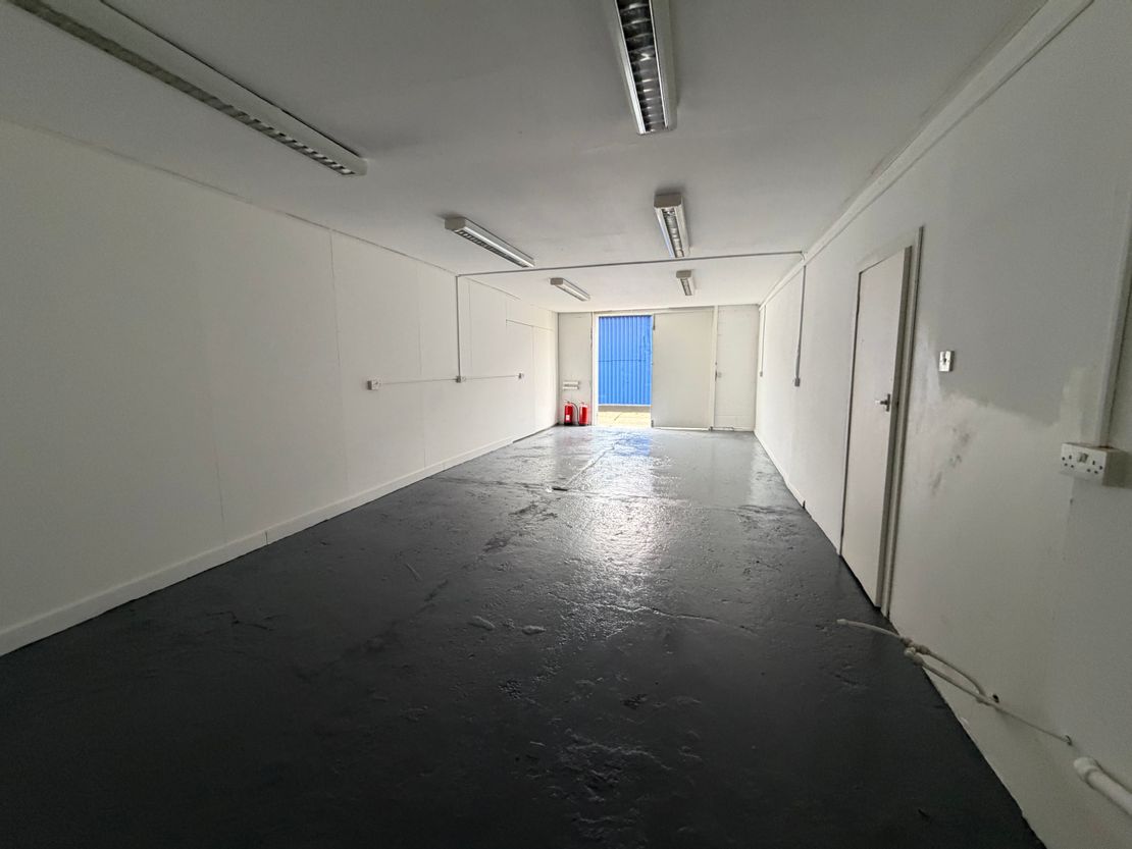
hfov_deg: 102.1
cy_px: 424
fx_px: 458
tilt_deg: -4.8
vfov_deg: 85.7
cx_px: 566
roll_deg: +0.7
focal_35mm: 14
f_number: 2.2
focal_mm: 2.22
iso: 320
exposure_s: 1/60
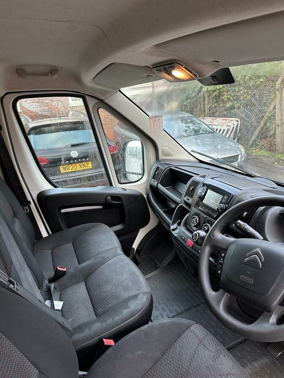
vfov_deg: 71.6
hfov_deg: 56.8
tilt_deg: -18.8
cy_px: 189
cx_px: 142
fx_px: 263
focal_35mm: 24
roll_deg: +5.6
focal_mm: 6.86
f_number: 1.78
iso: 250
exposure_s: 1/69
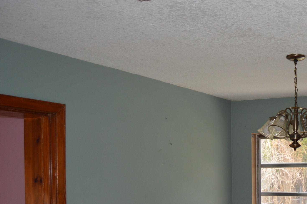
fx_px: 469
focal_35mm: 55
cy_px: 201
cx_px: 300
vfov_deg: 23.6
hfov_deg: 33.5
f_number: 4
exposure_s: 1/125
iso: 400
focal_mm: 18
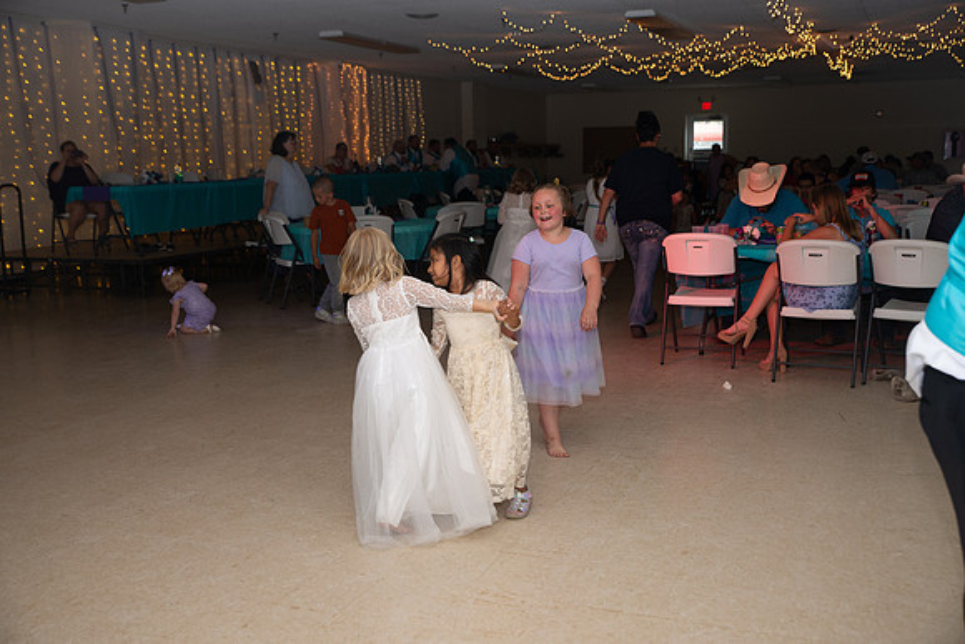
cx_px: 482
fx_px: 1072
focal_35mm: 40
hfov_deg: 48.4
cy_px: 322
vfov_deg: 33.4
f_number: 3.5
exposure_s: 1/125
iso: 800
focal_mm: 40
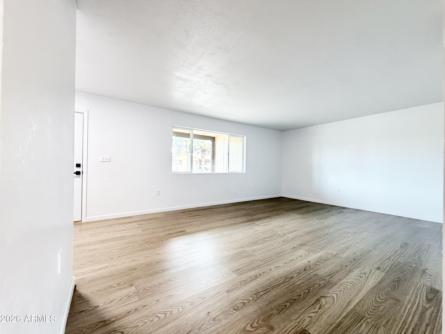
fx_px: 180
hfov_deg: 102.1
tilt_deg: +0.5
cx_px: 222
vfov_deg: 85.7
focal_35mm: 14
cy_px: 167
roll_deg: -0.7
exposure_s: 1/60
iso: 320
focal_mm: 2.22
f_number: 2.2
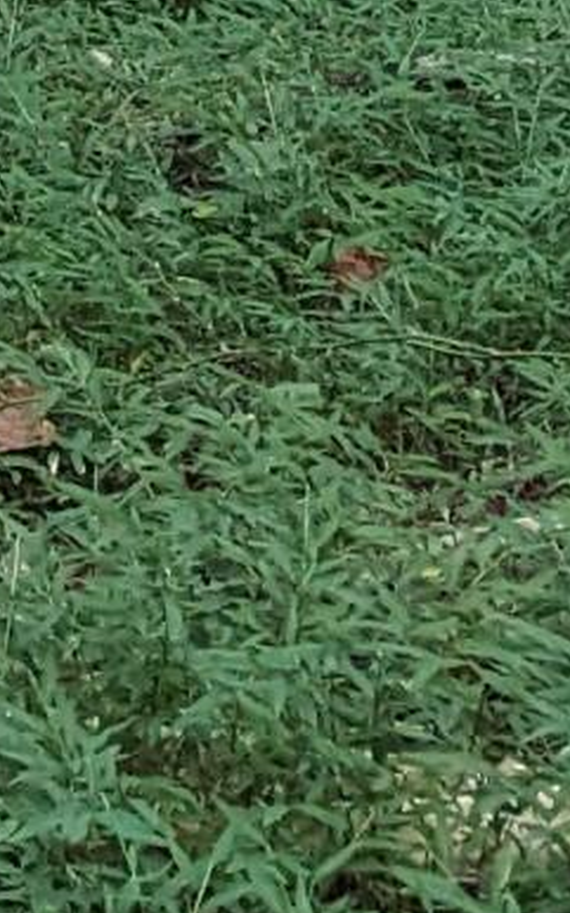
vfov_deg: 9.4
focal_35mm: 198
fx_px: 4925
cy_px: -1306
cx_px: -2233
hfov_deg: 5.3
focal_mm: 6.81
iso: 180
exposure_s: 1/258
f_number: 1.85
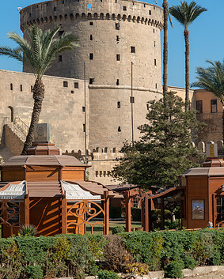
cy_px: 119
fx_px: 811
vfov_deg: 19.5
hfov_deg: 15.7
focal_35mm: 98
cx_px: 111
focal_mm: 82
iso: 100
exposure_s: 1/125
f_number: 8
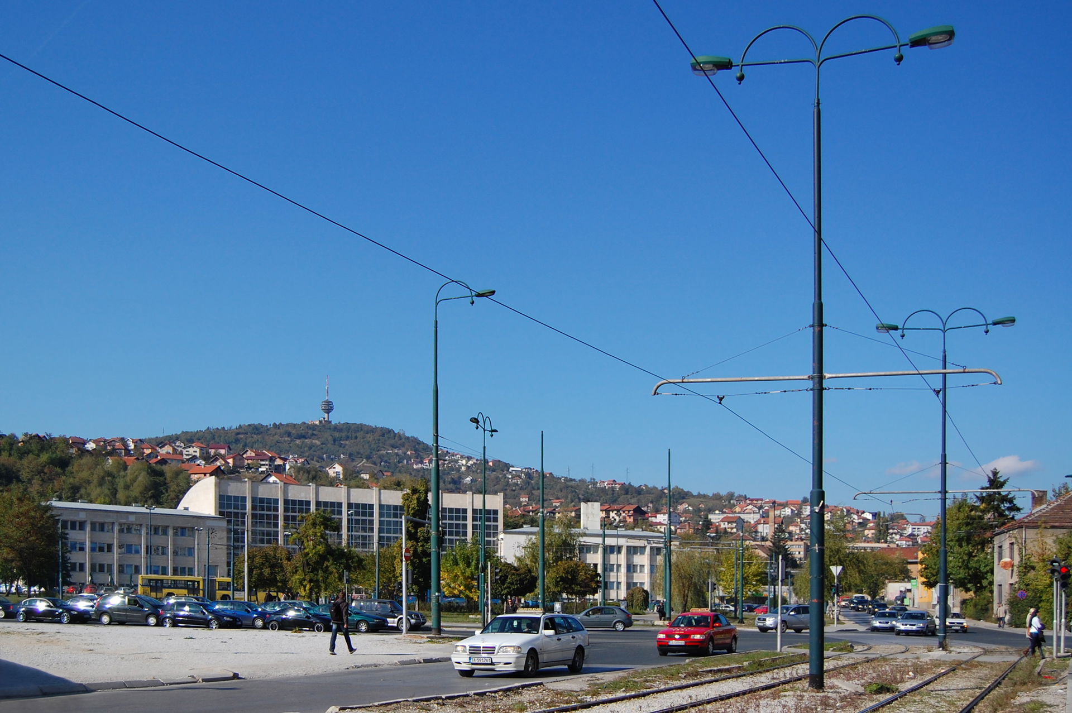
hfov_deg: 53.2
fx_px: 1071
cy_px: 356
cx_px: 536
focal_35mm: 36
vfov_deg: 36.8
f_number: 4.5
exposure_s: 1/2000
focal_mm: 24
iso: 200
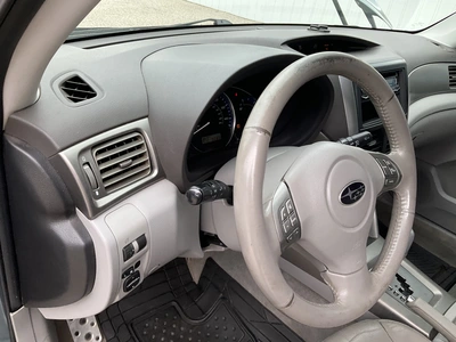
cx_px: 228
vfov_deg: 48.2
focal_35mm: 29
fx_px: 382
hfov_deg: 61.7
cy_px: 171
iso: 32
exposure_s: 1/122
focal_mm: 3
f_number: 1.8
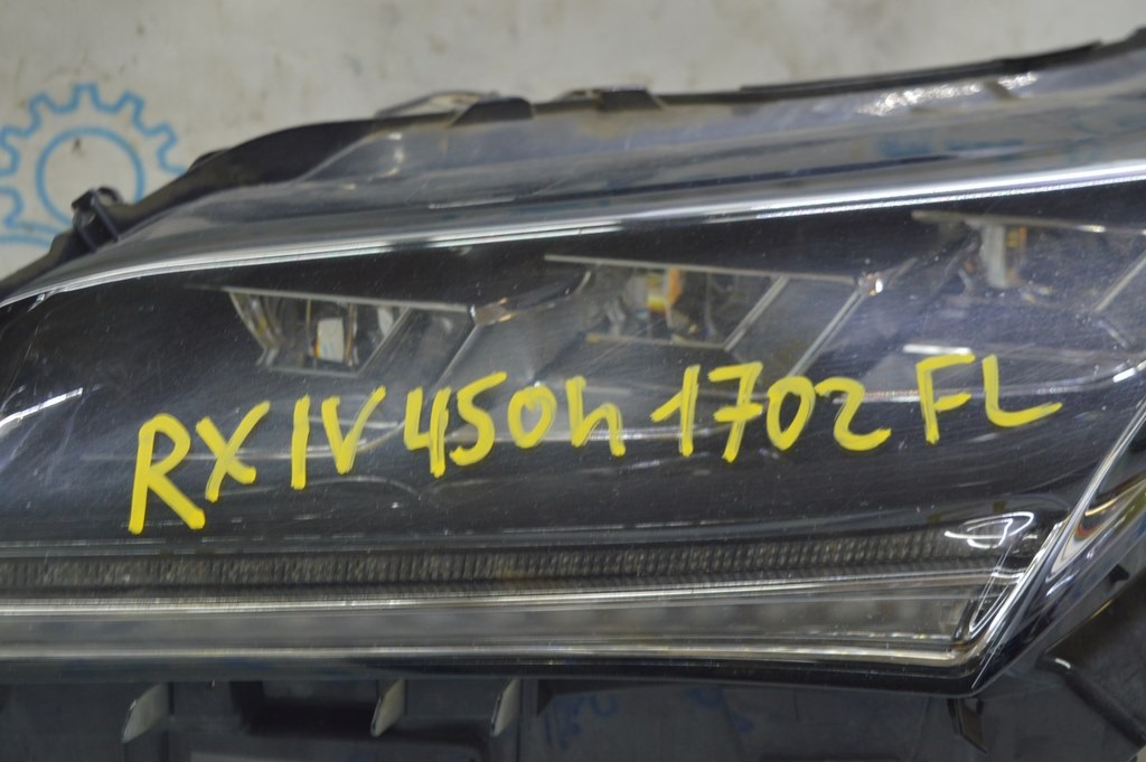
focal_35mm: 52
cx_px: 573
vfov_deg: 25.7
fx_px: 1670
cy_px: 381
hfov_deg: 37.9
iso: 400
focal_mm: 35
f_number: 5.6
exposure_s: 1/20
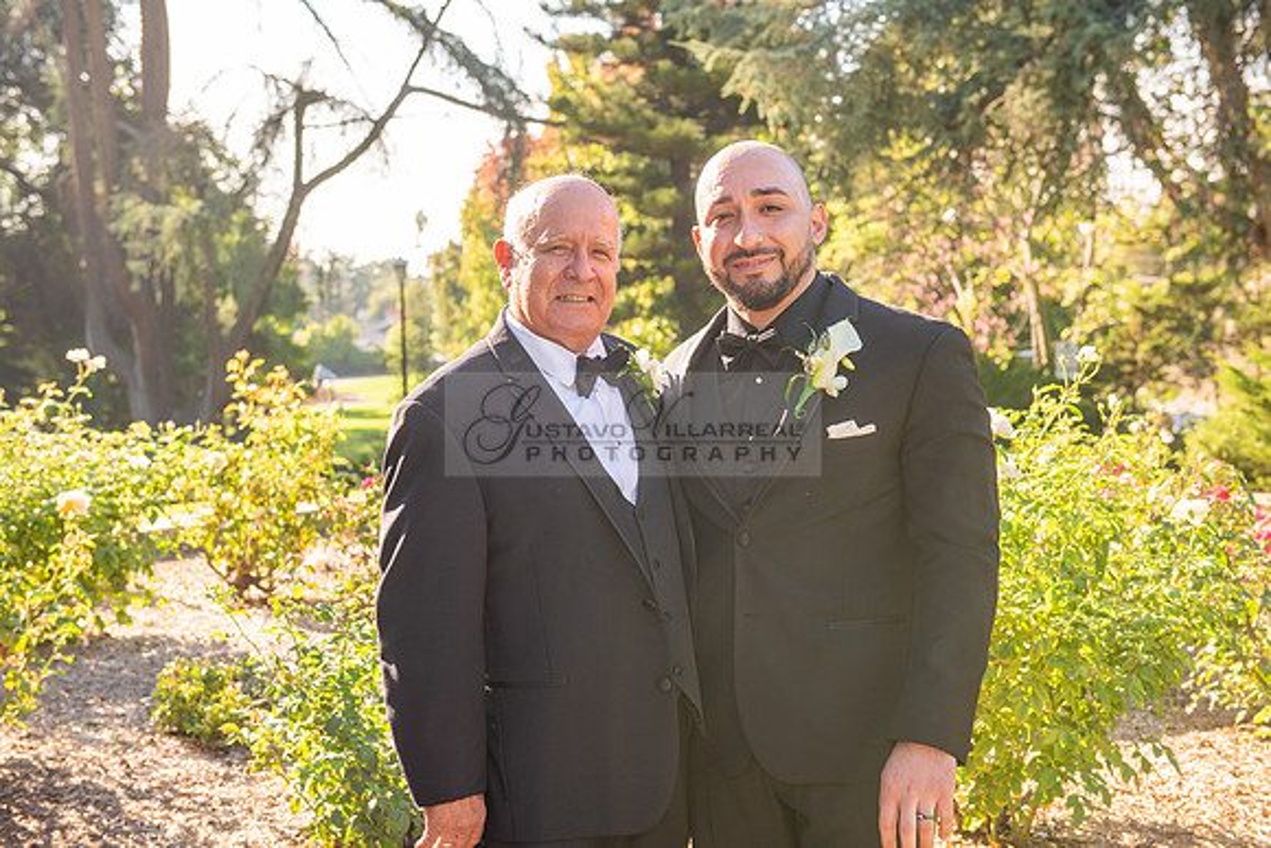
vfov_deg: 24.6
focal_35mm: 55
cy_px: 424
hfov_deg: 36.2
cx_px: 636
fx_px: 1942
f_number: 5.6
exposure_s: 1/250
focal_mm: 55
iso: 200
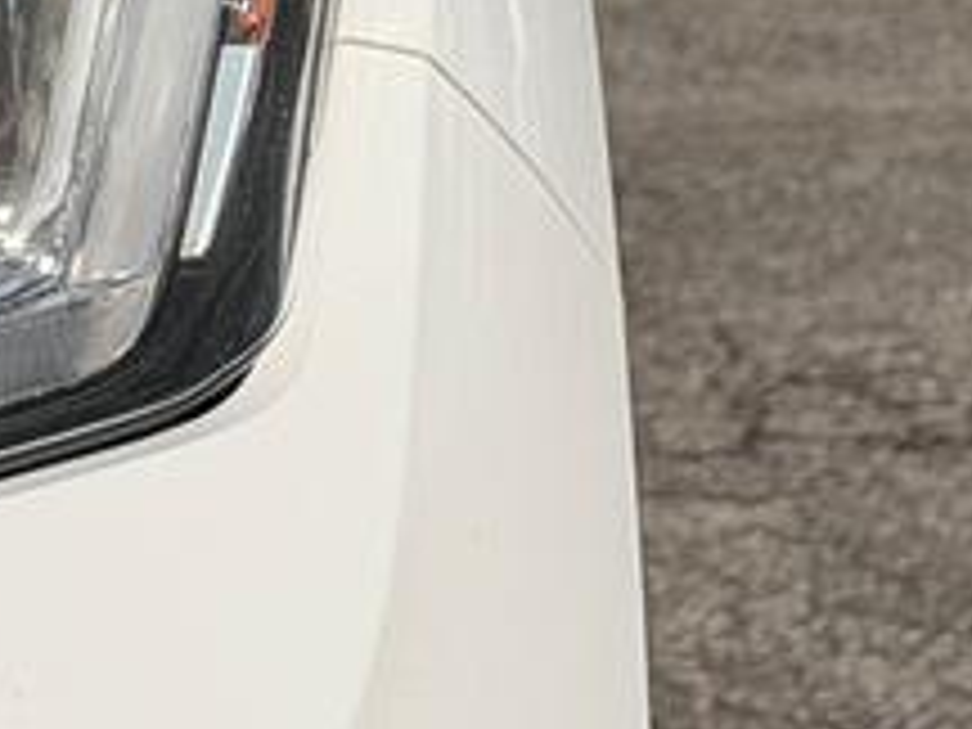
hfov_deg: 6.8
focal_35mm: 285
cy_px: -418
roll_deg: +1.0
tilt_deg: -3.9
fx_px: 8003
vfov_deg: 5.2
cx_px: -504
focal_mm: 6.76
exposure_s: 1/9901
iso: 64
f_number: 1.78
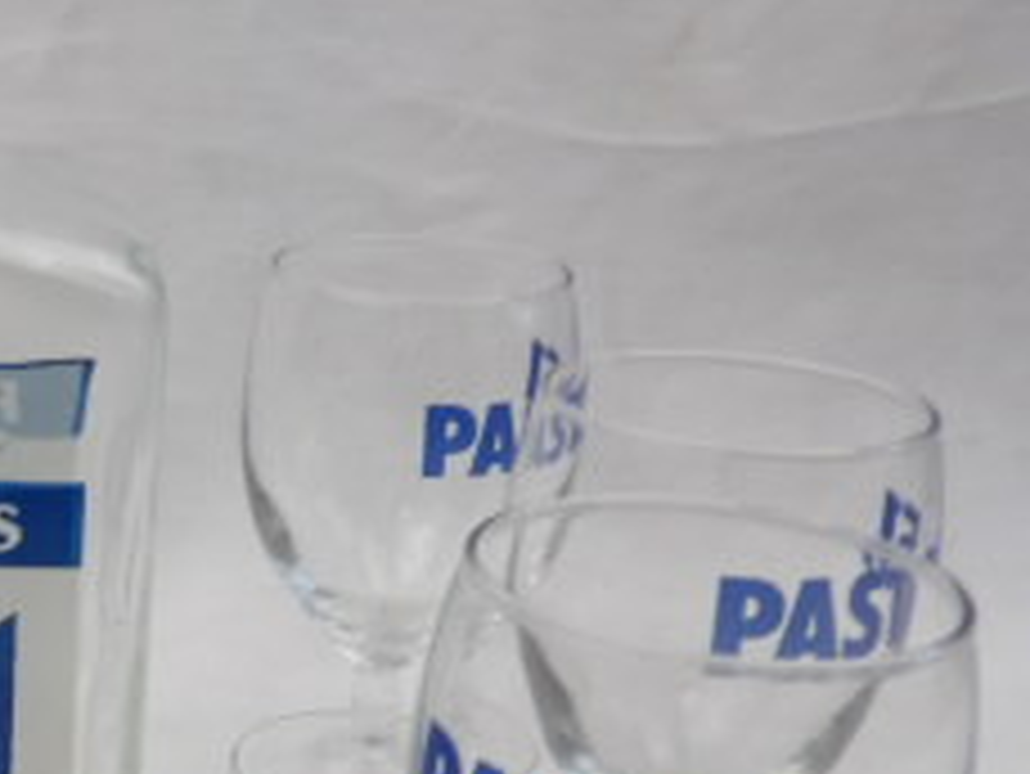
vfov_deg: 21.8
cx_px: -189
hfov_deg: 26.0
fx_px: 1995
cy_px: 554
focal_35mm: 67
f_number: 3.2
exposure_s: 1/101
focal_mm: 4.3
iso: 100
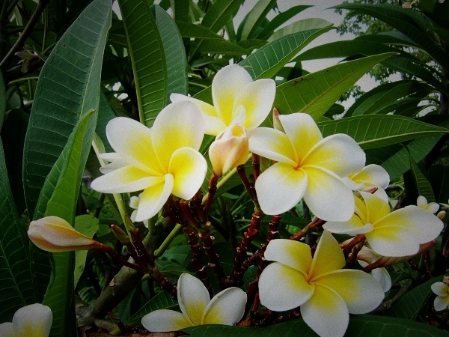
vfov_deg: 45.4
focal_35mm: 31
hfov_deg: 58.4
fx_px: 402
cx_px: 224
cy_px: 168
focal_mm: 8.13
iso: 50
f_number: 5.6
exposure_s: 1/78
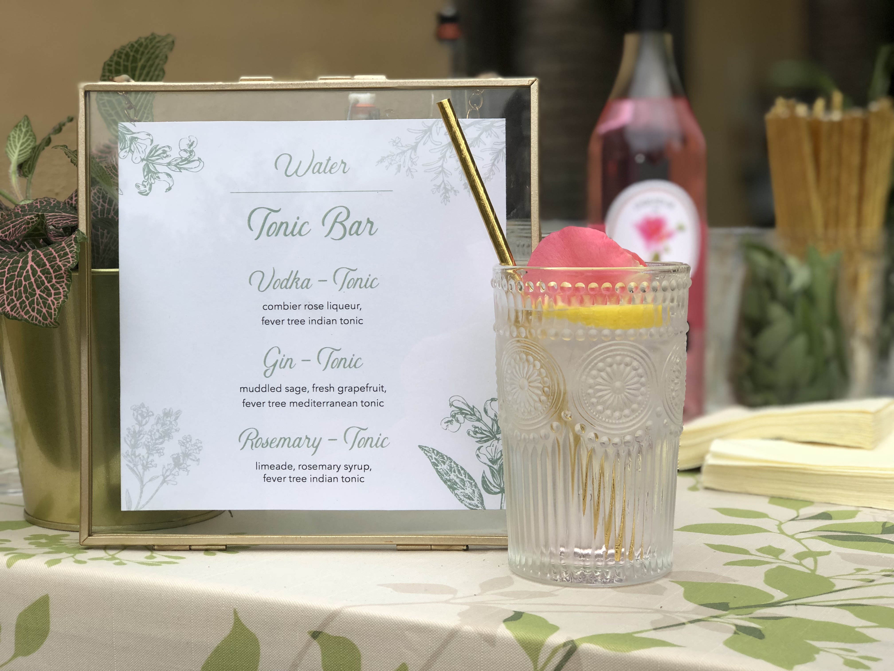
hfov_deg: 33.8
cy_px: 336
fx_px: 1472
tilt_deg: -8.3
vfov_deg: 25.7
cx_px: 447
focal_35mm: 57
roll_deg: +2.2
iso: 20
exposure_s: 1/60
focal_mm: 6.6
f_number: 2.8
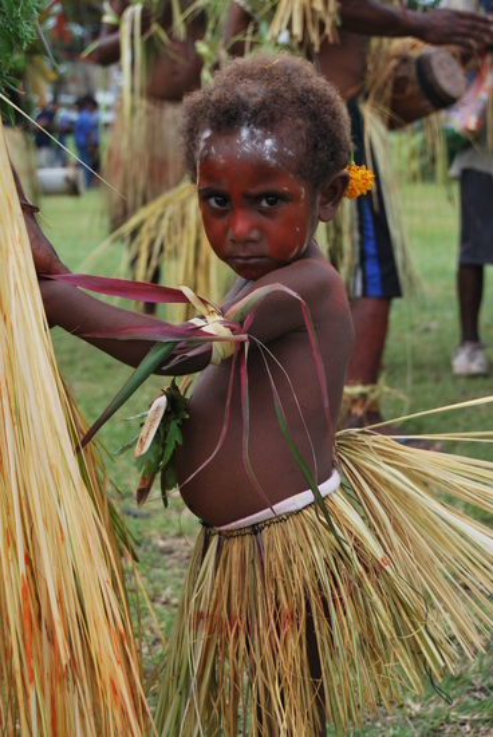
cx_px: 246
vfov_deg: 26.0
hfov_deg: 17.5
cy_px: 368
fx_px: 1598
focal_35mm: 78
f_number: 6.3
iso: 100
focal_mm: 52
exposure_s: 1/160
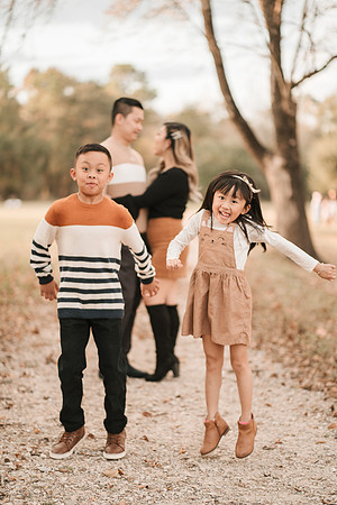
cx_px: 168
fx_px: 1193
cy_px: 252
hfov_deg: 16.1
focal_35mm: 85
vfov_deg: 23.9
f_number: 1.8
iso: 200
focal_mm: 85
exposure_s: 1/800
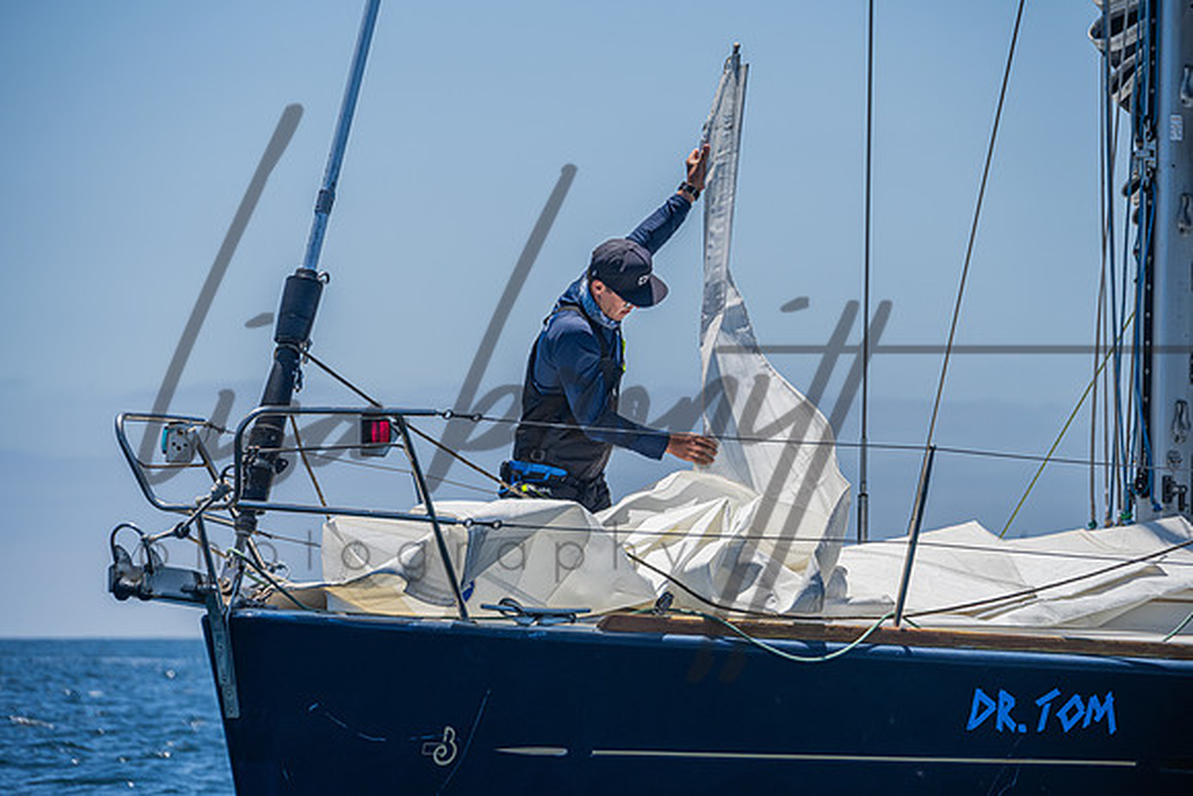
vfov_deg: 5.9
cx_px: 603
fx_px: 7763
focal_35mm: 234
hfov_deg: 8.8
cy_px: 398
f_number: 8
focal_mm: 230
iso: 400
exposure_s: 1/1600
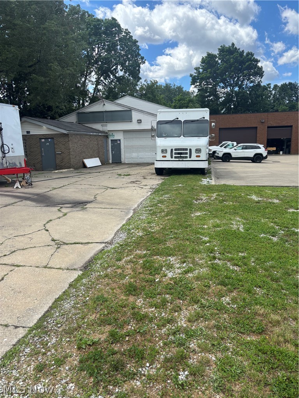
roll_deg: +0.0
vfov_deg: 67.3
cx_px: 150
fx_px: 299
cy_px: 199
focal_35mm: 26
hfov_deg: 53.1
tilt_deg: -12.2
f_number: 1.6
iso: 50
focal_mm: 5.96
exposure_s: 1/1721
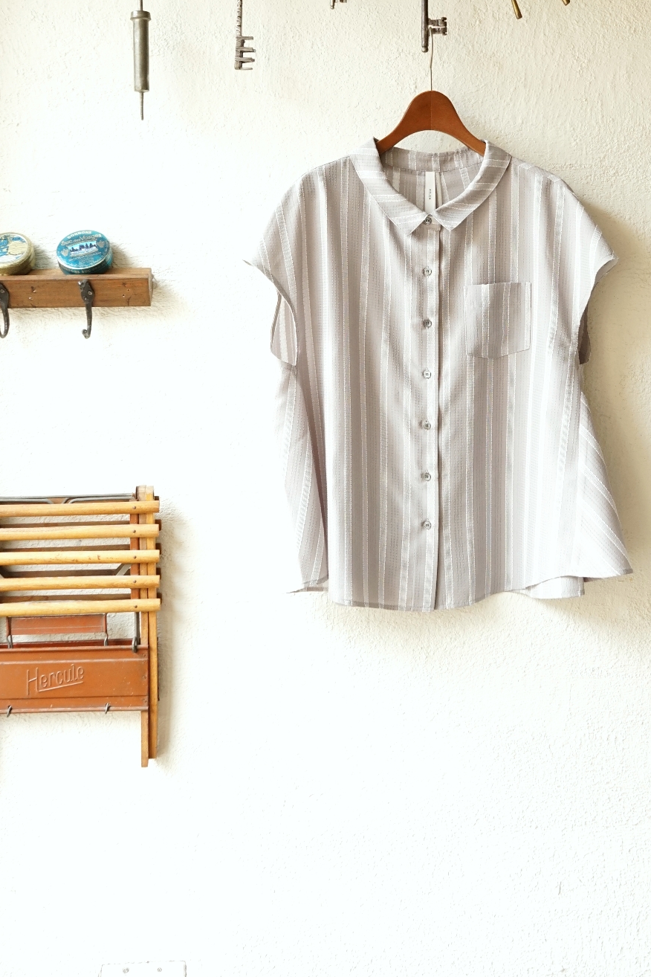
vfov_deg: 51.5
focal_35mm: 37
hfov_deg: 35.9
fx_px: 1004
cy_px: 385
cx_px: 326
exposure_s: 1/30
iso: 800
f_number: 10
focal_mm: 30
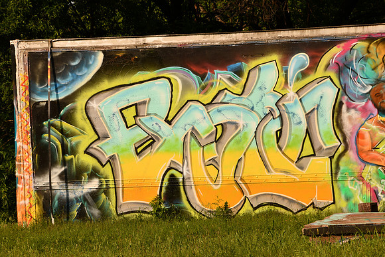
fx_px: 2482
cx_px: 192
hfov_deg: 8.9
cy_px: 128
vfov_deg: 5.9
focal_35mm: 232
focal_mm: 155
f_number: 13
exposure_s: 1/160
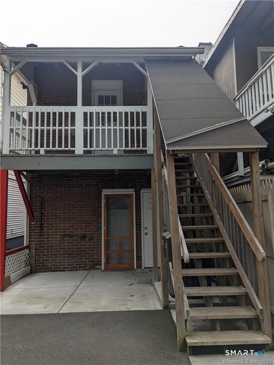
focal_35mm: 27
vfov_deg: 65.3
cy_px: 182
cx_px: 137
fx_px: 285
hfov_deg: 51.4
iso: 36
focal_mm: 4.38
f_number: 1.73
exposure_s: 1/3906
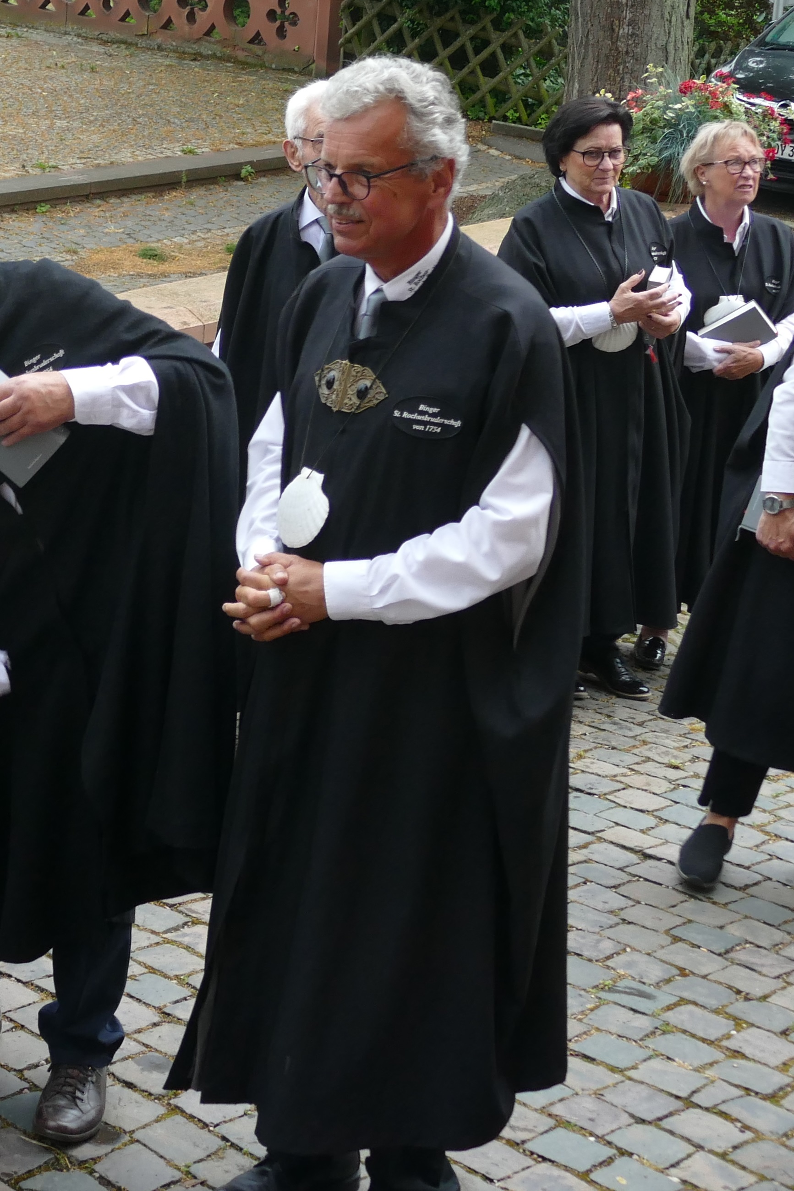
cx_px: 397
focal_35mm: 37
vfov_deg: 51.9
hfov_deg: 35.9
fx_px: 1224
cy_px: 596
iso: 320
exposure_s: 1/100
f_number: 3.1
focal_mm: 13.43
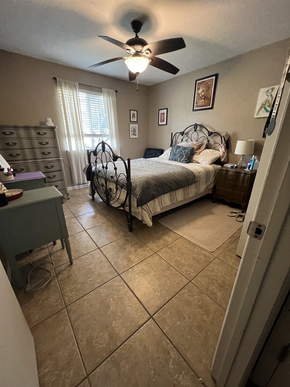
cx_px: 145
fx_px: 145
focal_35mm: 13
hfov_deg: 89.9
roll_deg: +0.9
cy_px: 194
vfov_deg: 106.2
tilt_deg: -19.9
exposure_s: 1/60
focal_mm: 1.57
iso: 1000
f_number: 1.8
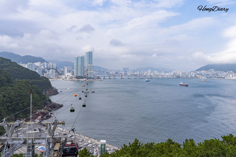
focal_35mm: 28
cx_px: 118
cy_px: 78
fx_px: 184
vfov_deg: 46.4
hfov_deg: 65.5
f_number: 10
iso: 100
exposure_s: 1/160
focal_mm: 28
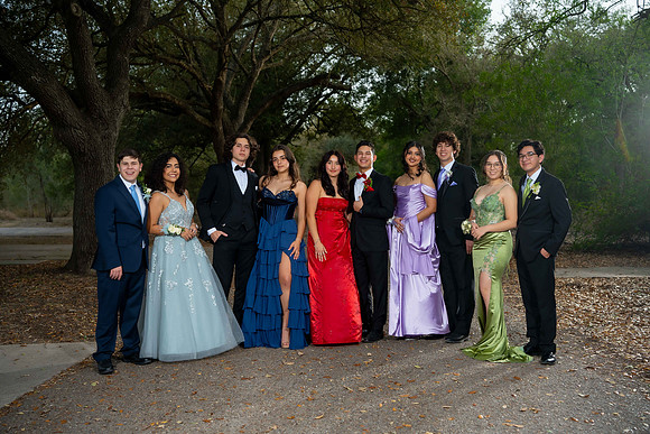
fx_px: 686
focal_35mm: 38
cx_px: 325
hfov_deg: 50.7
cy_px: 217
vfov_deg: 35.1
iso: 160
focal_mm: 38
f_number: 3.2
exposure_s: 1/200
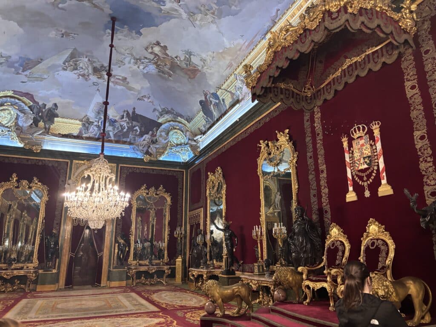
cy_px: 164
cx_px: 218
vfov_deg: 53.1
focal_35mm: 26
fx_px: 327
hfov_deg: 67.3
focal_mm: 5.96
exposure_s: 1/50
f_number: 1.6
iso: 500
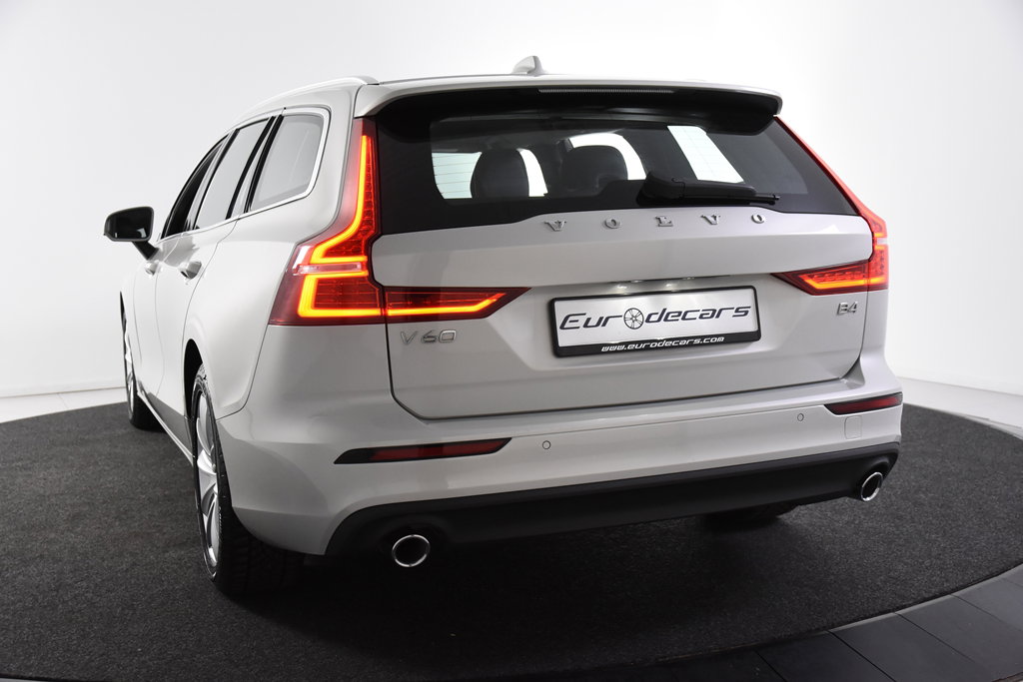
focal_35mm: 42
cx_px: 512
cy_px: 341
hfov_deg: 46.4
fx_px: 1194
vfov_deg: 31.9
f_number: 5
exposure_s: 1/100
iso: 1600
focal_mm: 28
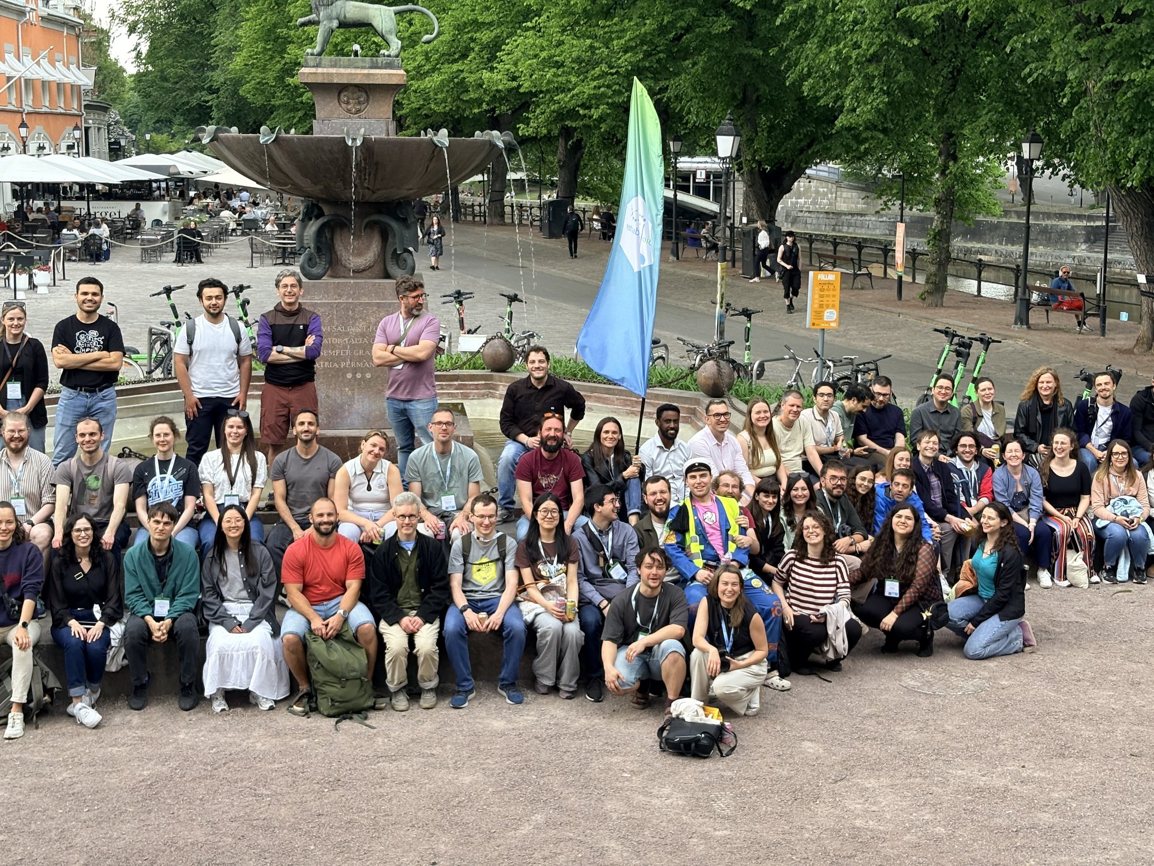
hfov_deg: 36.8
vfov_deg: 28.0
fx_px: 1734
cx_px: 577
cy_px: 433
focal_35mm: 52
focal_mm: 5.96
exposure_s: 1/206
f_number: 1.6
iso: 40
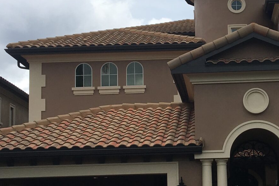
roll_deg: +4.7
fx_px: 682
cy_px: 115
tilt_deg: +11.5
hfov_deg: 22.8
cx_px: 227
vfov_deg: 15.5
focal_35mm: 88
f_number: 2.2
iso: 25
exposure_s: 1/793
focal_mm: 4.15
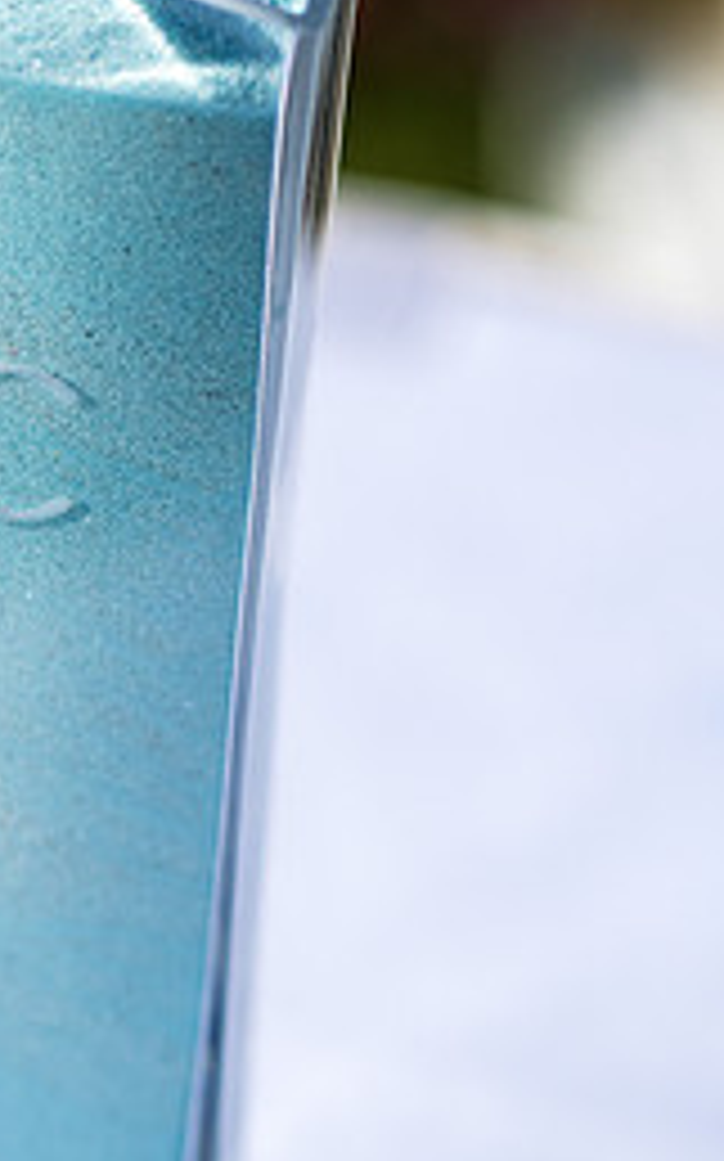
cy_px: 349
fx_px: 6163
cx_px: 27
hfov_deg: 6.7
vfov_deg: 10.7
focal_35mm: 195
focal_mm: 85
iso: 250
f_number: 3.2
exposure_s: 1/8000
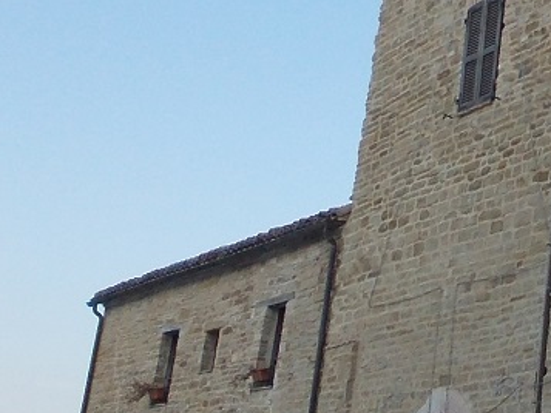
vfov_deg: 14.4
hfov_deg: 18.2
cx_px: 682
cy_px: 35
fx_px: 1624
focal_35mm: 102
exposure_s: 1/400
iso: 80
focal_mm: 4
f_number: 2.7
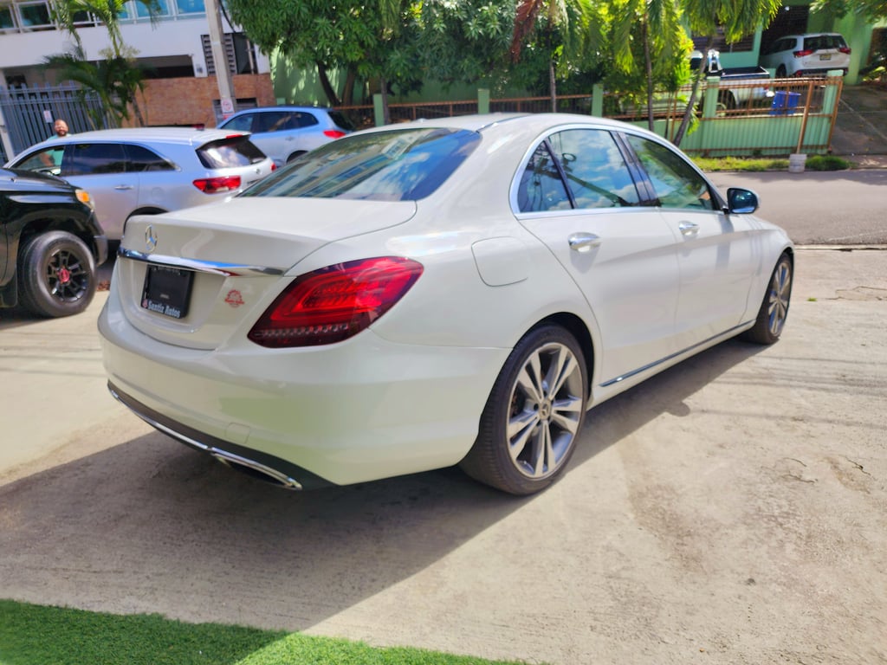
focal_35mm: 23
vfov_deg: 58.9
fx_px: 589
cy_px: 332
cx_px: 444
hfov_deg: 73.9
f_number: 1.8
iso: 12
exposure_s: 1/1000
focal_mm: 6.4
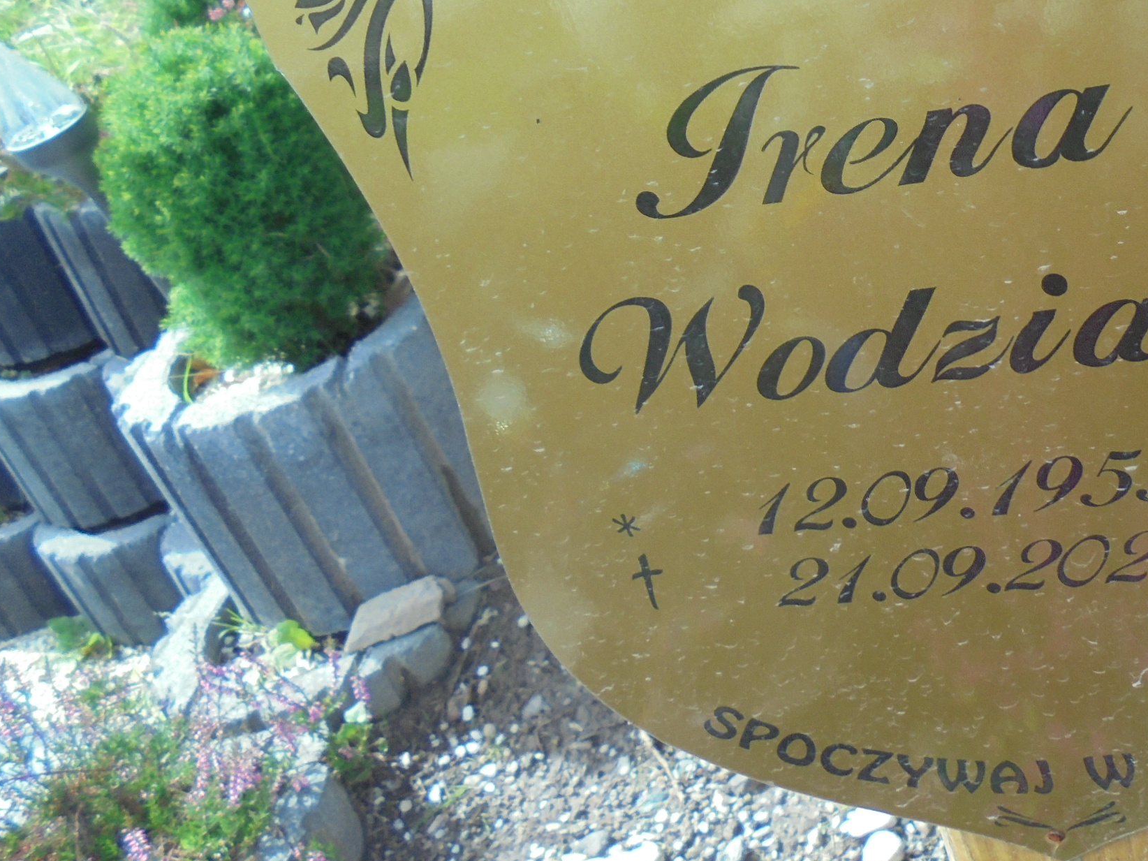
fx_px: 1360
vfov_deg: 34.4
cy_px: 209
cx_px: 897
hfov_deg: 43.9
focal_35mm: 41
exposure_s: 1/160
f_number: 3.5
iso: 100
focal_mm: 4.6
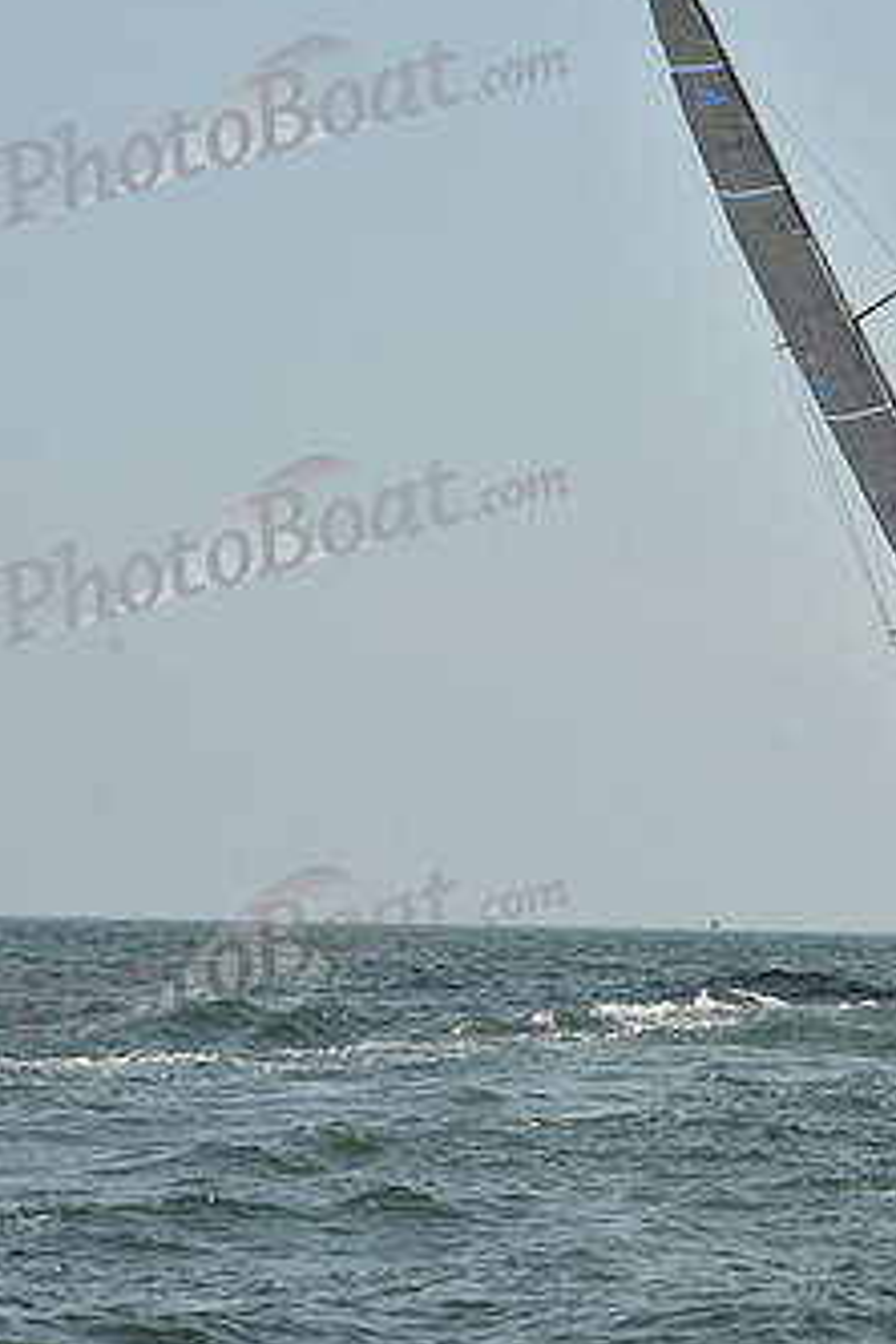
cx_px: 777
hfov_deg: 9.2
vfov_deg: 13.8
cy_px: 274
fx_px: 5525
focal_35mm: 148
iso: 250
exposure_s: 1/800
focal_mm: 85
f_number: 9
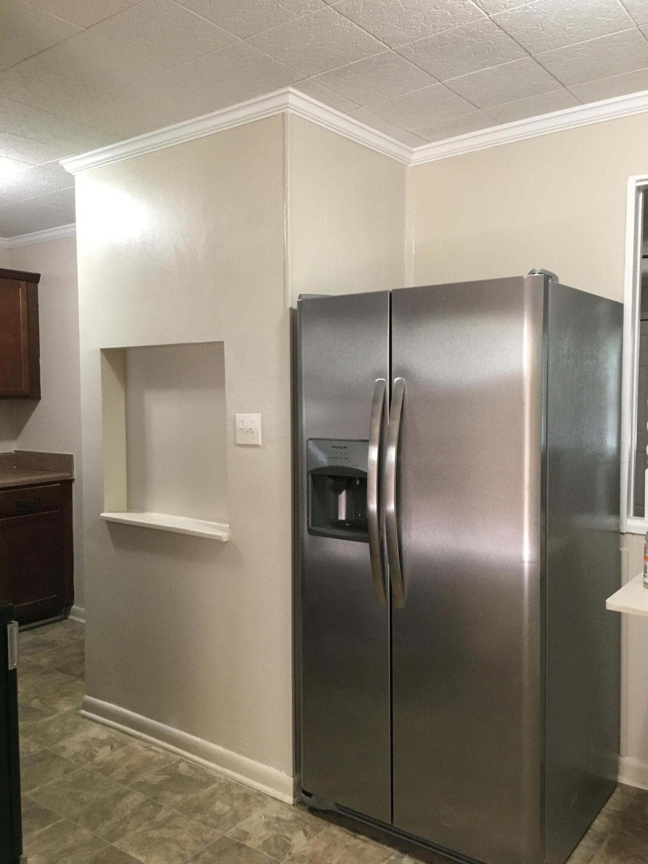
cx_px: 324
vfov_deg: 61.7
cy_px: 432
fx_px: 724
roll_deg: -1.4
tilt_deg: -3.9
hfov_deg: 48.2
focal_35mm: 29
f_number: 2.2
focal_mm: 4.15
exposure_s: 1/30
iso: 125
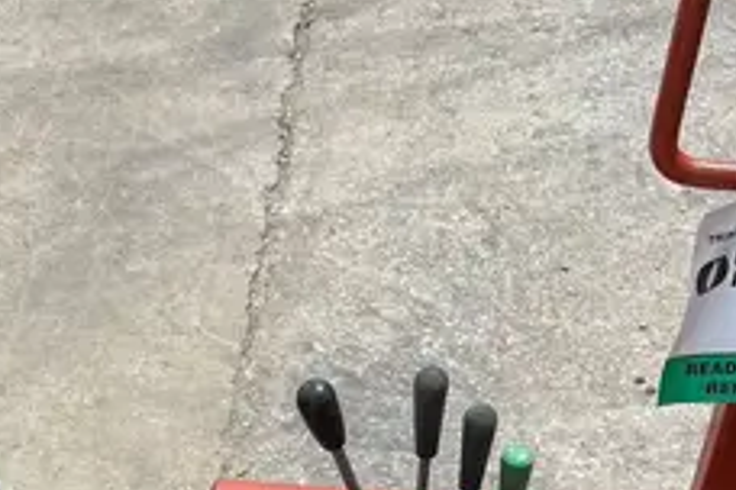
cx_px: 87
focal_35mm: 87
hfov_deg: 22.8
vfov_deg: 14.6
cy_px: 733
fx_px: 1779
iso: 50
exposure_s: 1/2571
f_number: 1.6
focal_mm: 5.1
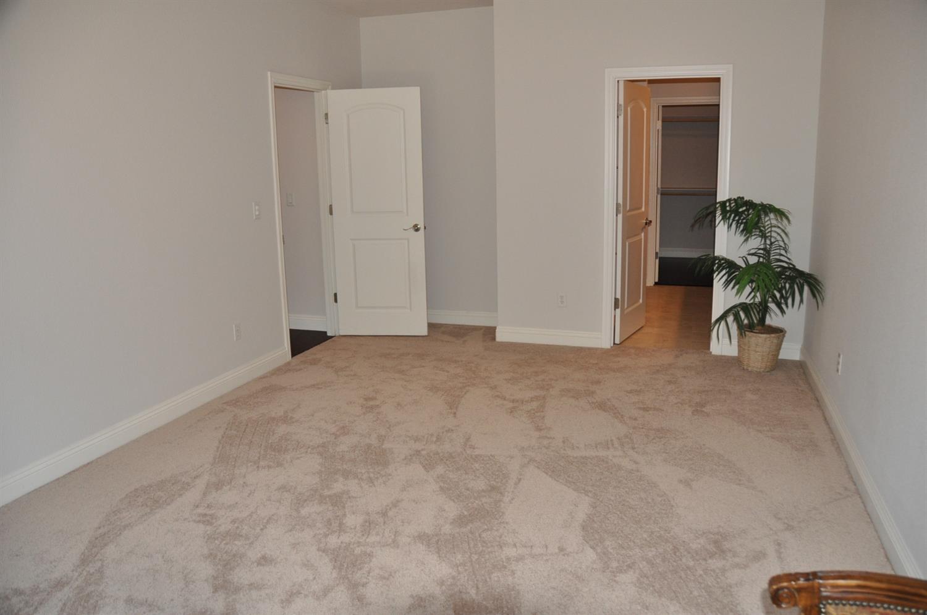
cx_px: 464
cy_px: 308
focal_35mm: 27
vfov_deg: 47.8
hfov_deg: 67.5
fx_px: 694
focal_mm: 18
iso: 800
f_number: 3.5
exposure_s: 1/60
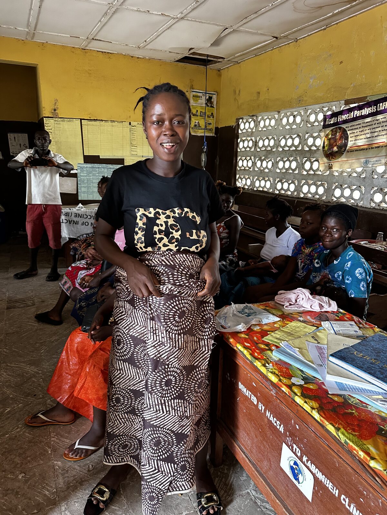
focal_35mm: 24
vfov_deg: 71.6
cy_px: 258
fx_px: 358
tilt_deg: -14.0
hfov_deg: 56.8
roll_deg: -1.4
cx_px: 194
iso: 640
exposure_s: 1/60
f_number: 1.78
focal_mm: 6.86
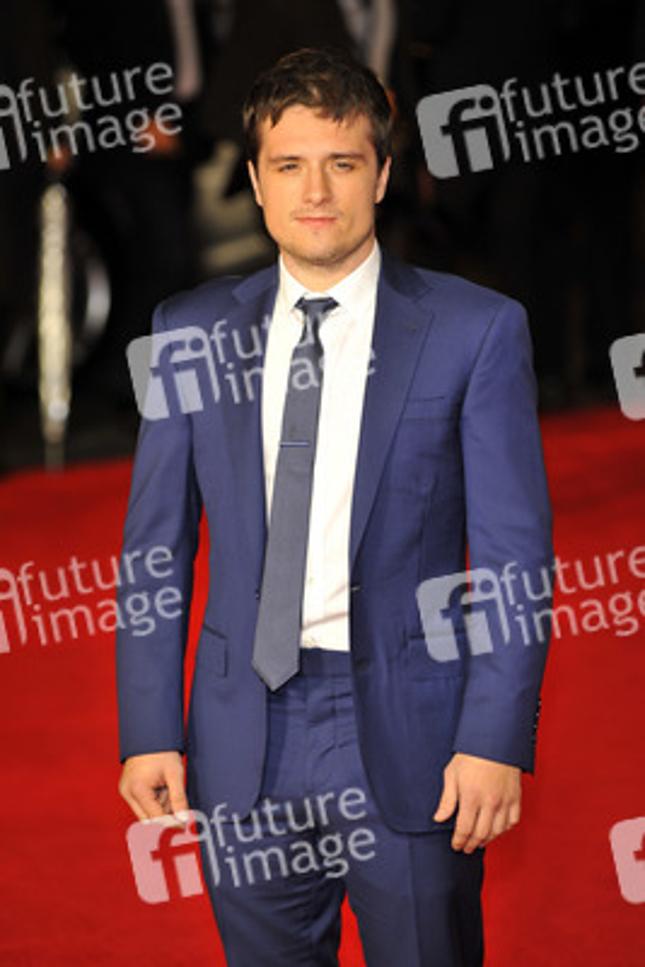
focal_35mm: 155
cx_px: 322
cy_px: 484
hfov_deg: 8.9
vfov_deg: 13.2
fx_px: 4162
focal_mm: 155
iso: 1000
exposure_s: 1/250
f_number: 4
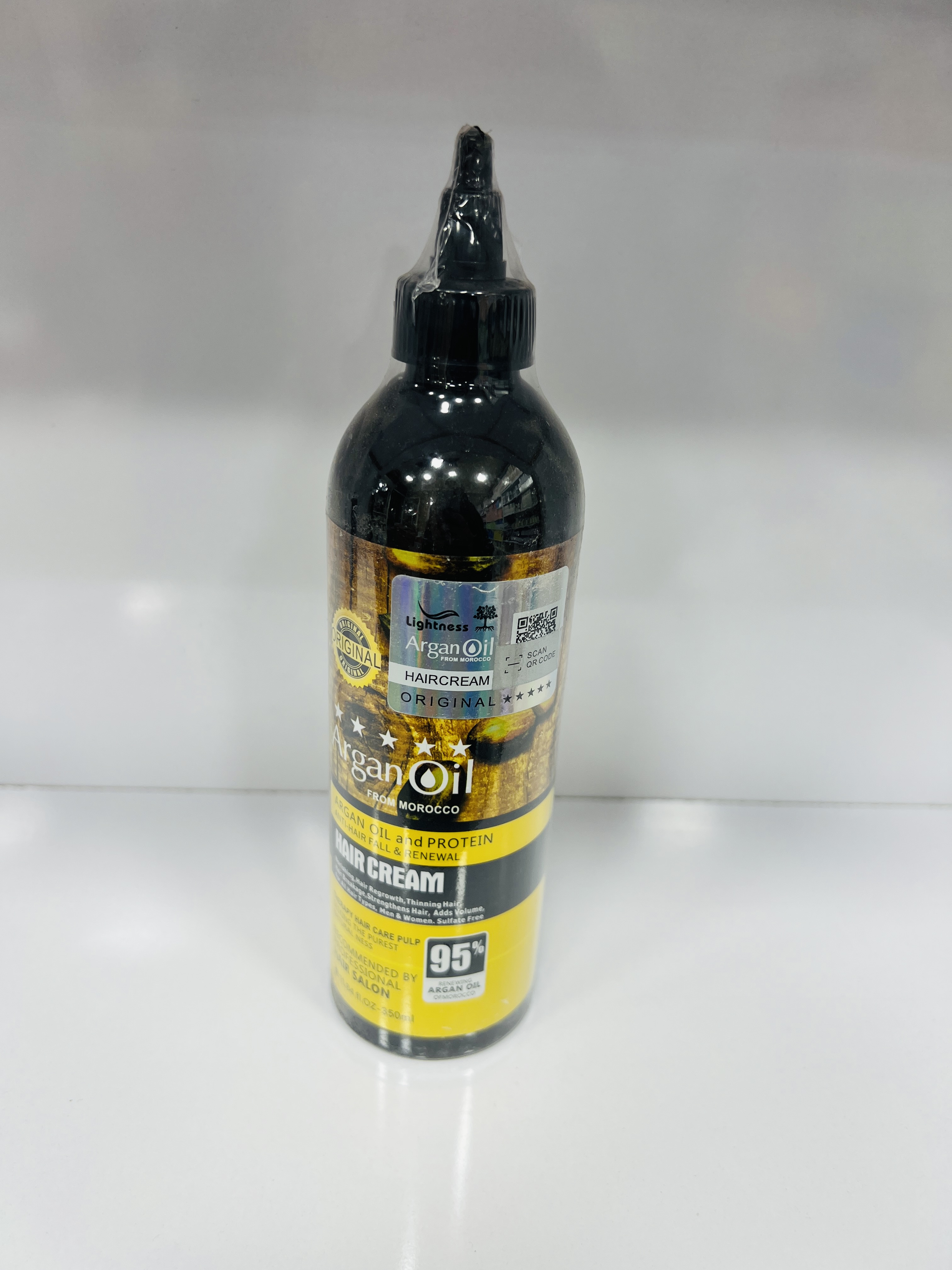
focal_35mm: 26
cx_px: 476
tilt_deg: -23.8
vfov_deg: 67.3
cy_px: 635
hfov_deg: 53.1
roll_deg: -2.5
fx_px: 953
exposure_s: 1/221
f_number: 1.5
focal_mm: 5.7
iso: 40
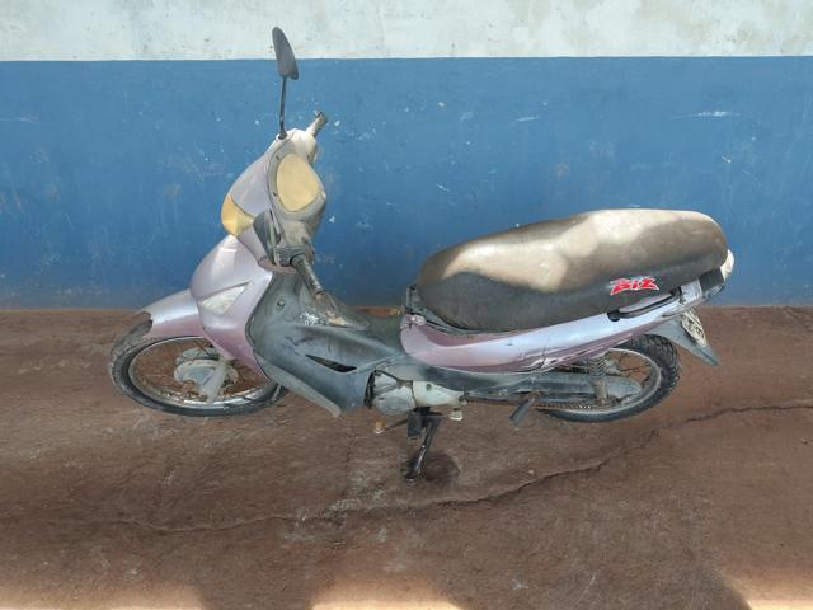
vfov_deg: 54.9
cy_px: 305
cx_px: 406
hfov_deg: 69.4
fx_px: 587
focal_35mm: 25
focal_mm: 4.71
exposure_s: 1/153
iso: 143
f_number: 1.7
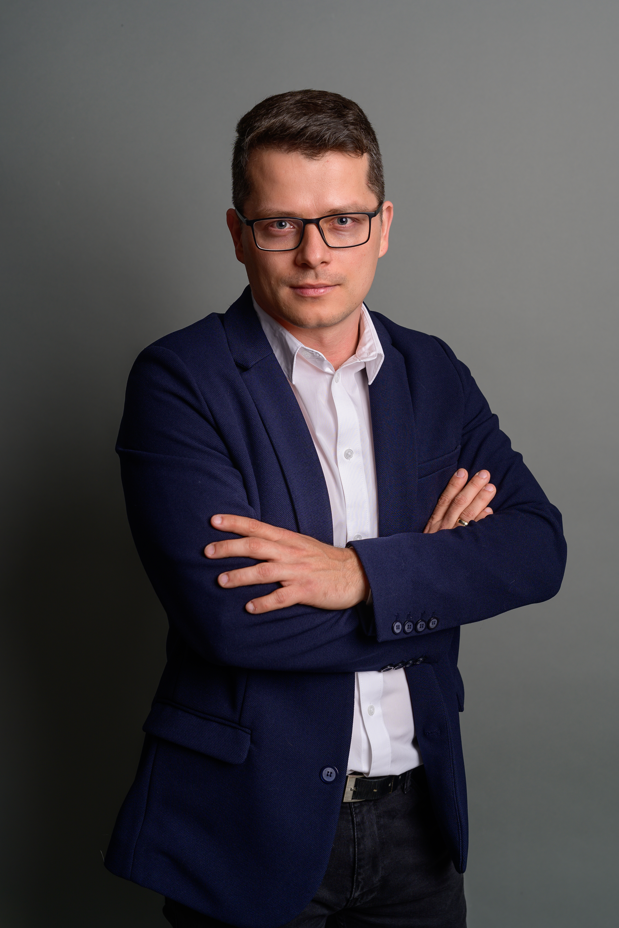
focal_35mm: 50
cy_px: 464
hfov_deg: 27.0
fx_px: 1289
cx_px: 310
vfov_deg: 39.6
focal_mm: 50
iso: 80
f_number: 6.3
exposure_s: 1/125
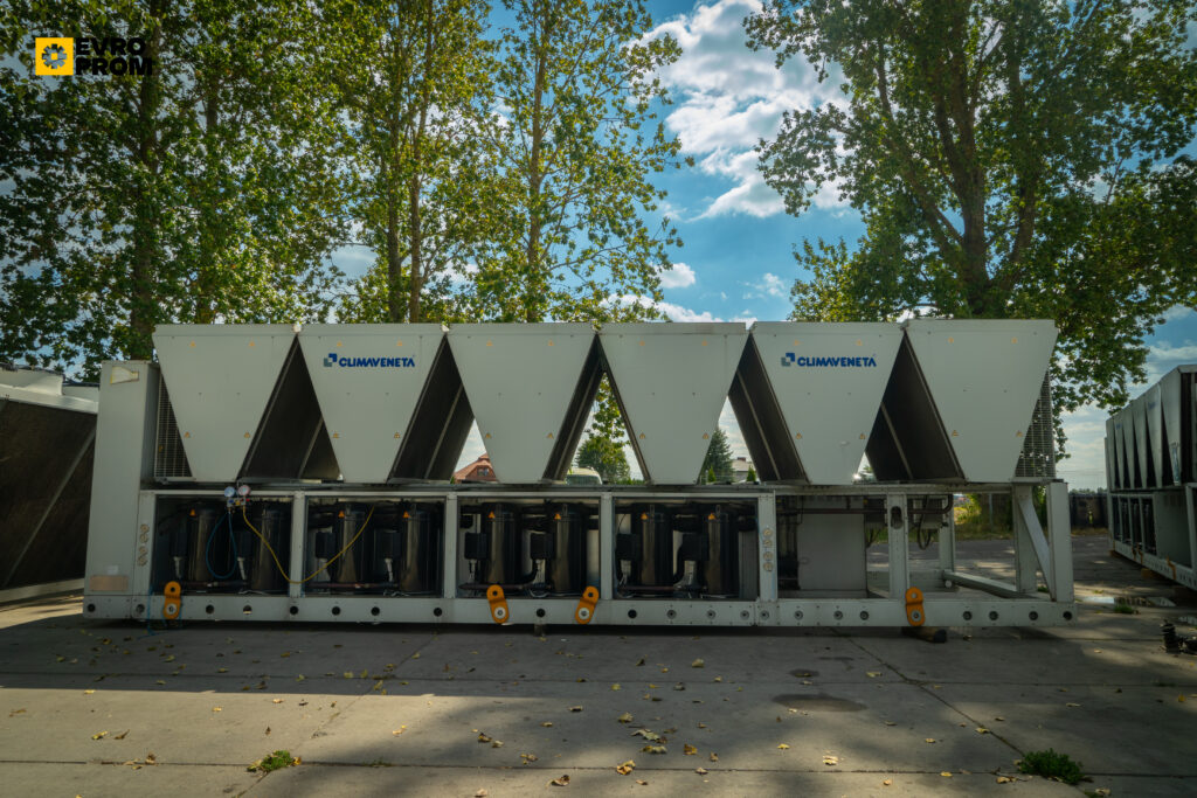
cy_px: 399
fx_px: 798
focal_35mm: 24
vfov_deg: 53.1
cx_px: 598
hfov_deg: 73.7
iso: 250
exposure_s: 1/80
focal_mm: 24
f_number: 10
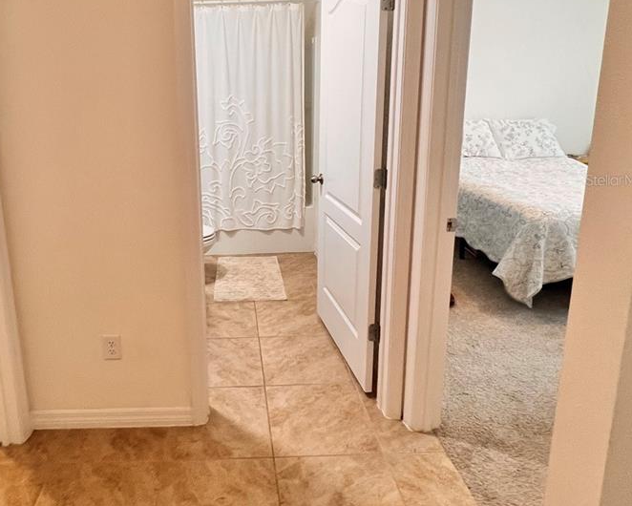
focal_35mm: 23
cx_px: 223
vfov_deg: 59.8
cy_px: 179
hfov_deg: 71.0
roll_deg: +2.3
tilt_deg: -11.6
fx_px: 430
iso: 200
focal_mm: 1.57
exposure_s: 1/120
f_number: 1.8
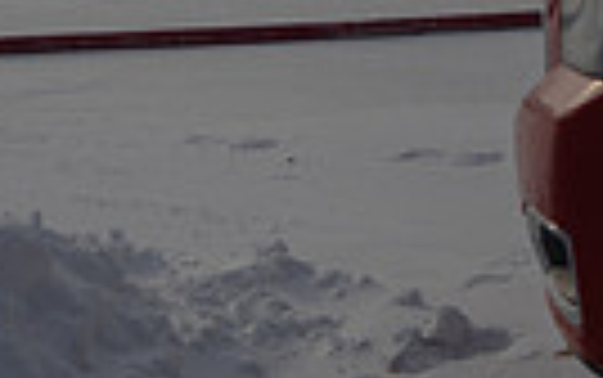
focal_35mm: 163
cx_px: 687
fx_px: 2681
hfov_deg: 12.6
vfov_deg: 7.9
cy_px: -223
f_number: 4.5
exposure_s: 1/2000
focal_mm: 35
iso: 125
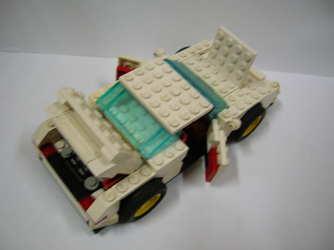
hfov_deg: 52.7
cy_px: 125
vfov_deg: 40.6
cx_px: 167
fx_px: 337
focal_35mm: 35
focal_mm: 5.8
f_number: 2.9
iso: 100
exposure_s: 1/6.7
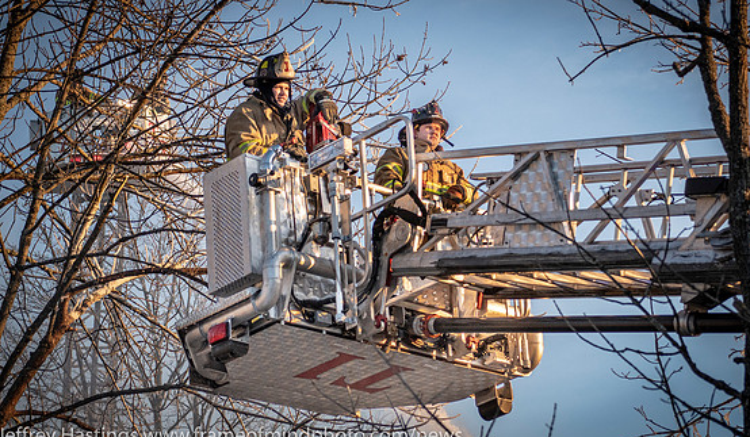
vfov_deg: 9.9
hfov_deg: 16.9
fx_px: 2528
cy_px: 207
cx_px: 415
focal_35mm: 126
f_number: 4.5
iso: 800
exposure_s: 1/1600
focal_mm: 68
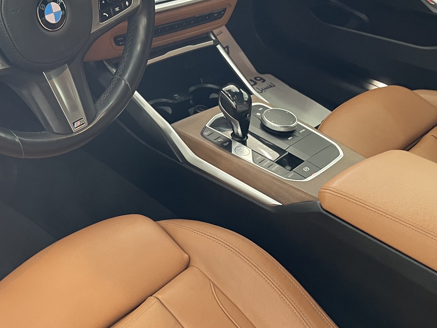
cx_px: 81
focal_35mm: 50
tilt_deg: -33.8
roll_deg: -3.7
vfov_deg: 28.7
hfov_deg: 36.7
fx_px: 631
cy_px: 87
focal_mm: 4.2
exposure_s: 1/69
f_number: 1.6
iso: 125
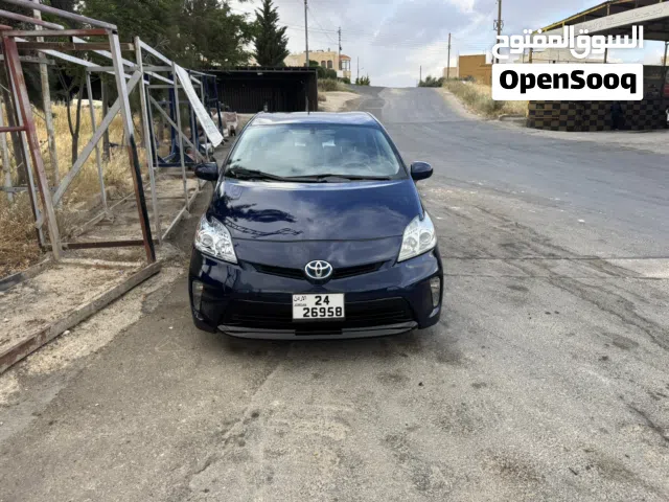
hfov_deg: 71.6
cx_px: 334
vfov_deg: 56.8
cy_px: 251
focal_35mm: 24
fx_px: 464
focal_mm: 6.76
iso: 80
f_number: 1.78
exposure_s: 1/549
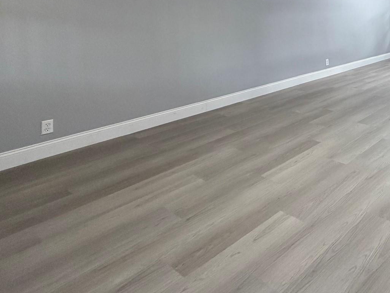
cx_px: 384
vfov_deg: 43.9
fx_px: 315
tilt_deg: -1.0
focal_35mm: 28
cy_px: 13
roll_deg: +1.0
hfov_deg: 51.7
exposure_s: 1/60
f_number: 2.2
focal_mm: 2.22
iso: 320
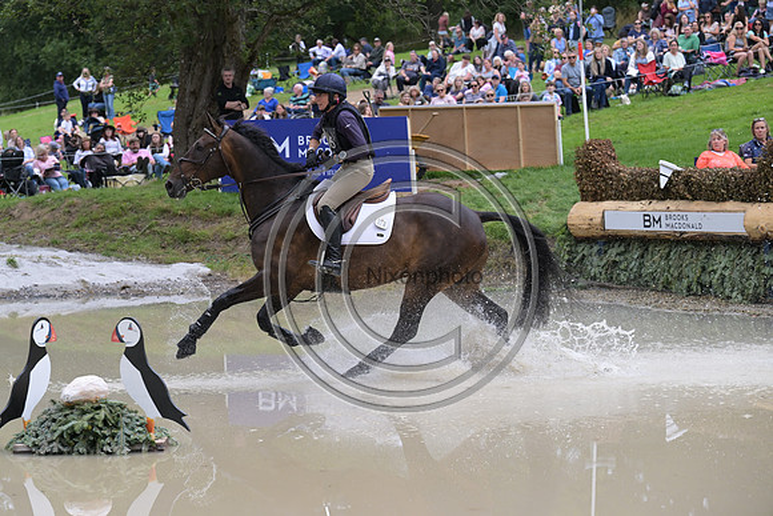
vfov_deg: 11.0
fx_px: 2685
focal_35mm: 125
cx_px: 386
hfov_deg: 16.4
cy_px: 258
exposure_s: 1/1250
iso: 1100
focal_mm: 125
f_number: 5.6
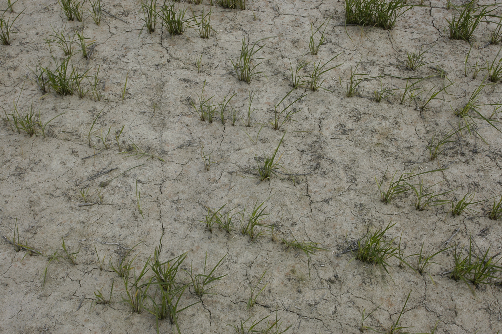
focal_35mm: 42
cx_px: 251
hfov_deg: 46.4
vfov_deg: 31.8
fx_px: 585
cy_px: 167
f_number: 22
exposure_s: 1/45
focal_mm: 28
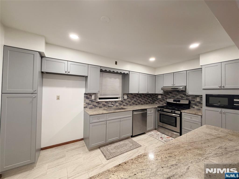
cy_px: 90
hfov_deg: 102.1
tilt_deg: +1.0
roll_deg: -1.3
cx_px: 120
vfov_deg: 85.7
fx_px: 97
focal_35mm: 14
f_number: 2.2
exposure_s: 1/60
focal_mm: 2.22
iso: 200
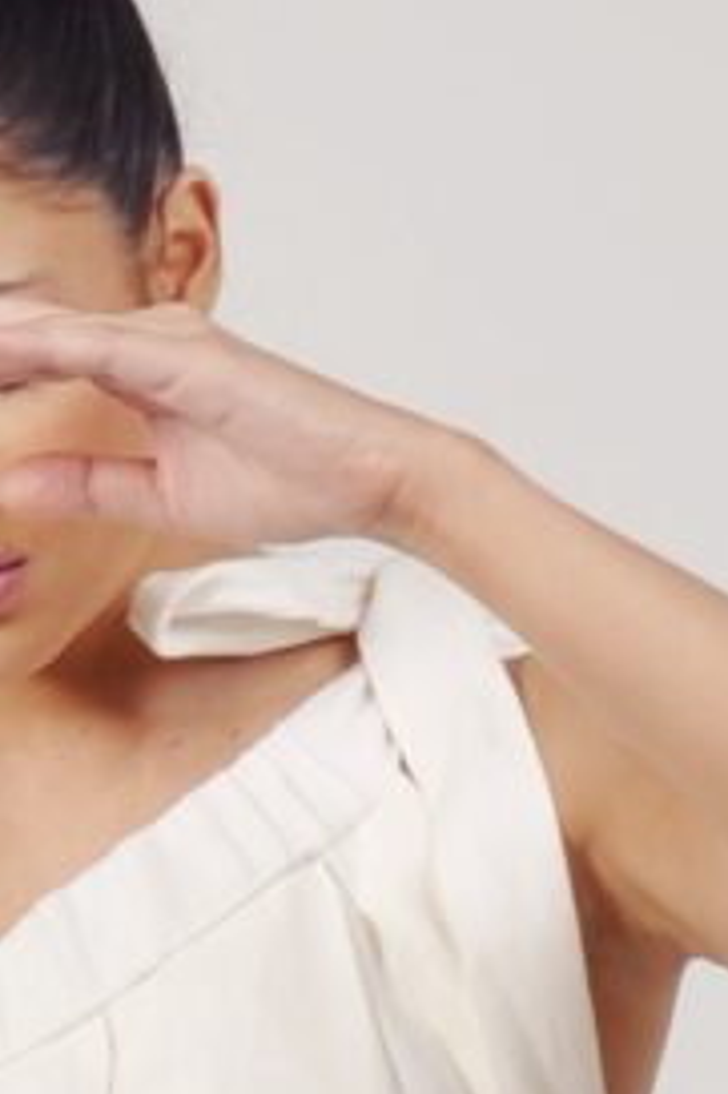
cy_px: 2498
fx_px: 9779
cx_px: -141
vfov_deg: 6.2
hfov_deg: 4.3
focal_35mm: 322
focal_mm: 38
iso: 200
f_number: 11
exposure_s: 1/160
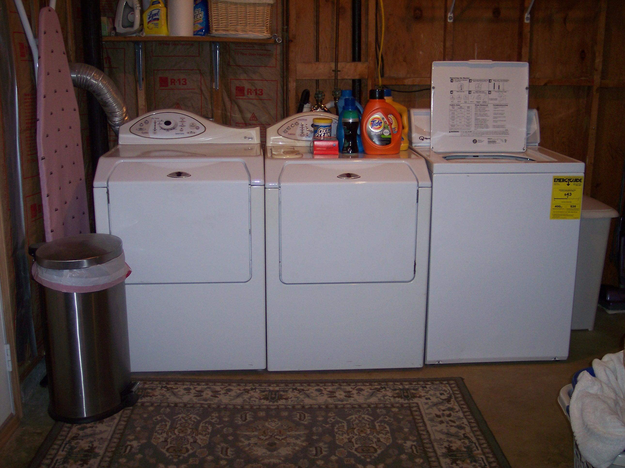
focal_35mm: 38
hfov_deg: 49.0
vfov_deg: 37.7
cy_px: 234
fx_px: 686
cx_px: 312
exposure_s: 1/30
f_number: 2.8
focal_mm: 8
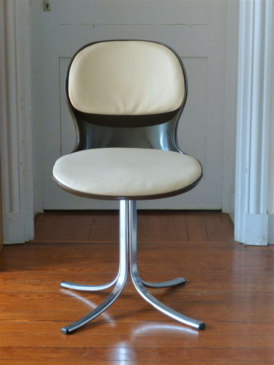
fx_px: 908
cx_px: 137
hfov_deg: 17.2
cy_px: 182
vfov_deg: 22.8
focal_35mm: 86
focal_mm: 15.3
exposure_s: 1/8
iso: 160
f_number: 5
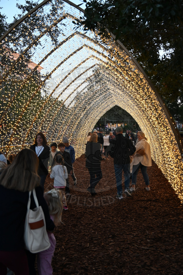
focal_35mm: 35
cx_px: 92
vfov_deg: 54.4
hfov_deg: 37.9
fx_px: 267
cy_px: 138
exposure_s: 1/125
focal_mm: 35
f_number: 4.5
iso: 500
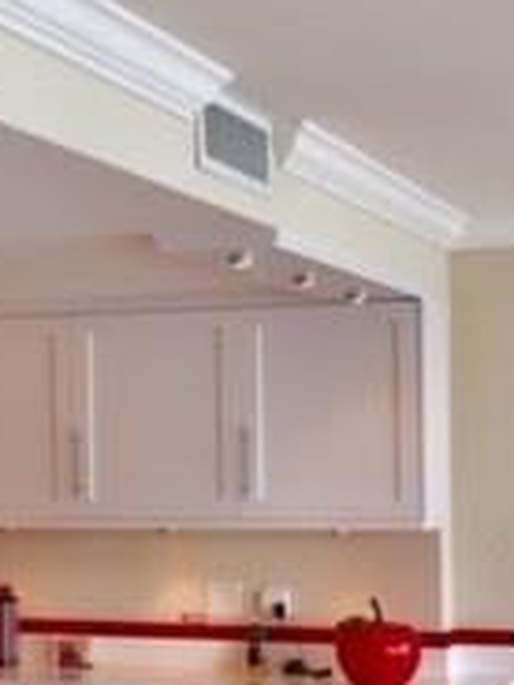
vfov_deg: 19.4
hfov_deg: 14.2
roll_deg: -0.4
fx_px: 2000
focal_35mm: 101
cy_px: 413
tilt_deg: +3.4
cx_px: -86
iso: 32
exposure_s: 1/60
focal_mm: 4.15
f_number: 2.2
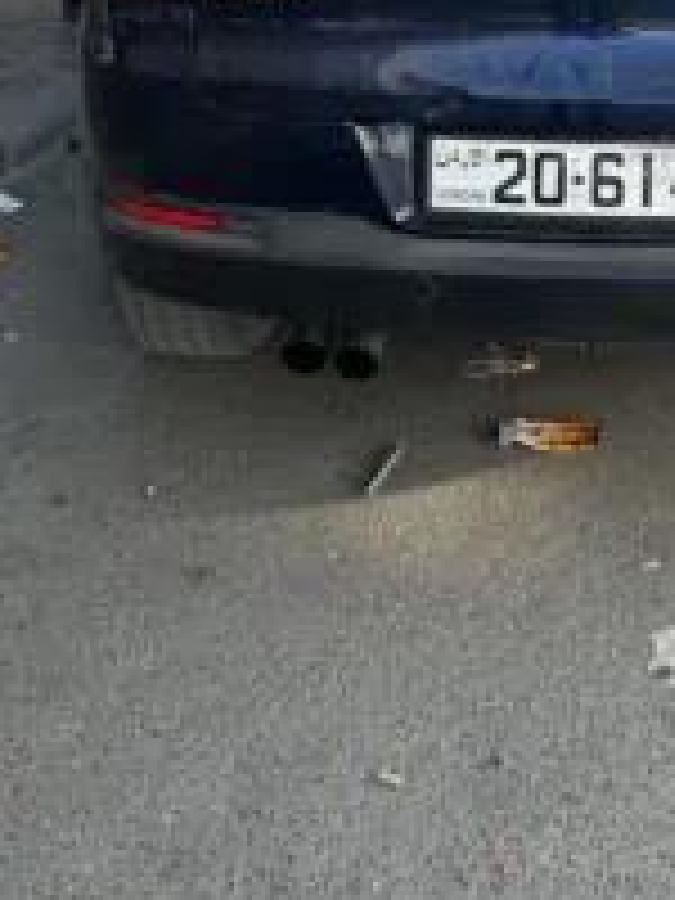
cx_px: 567
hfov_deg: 27.3
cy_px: 54
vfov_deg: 34.3
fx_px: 1352
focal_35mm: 52
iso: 50
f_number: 1.5
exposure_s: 1/330
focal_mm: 5.7
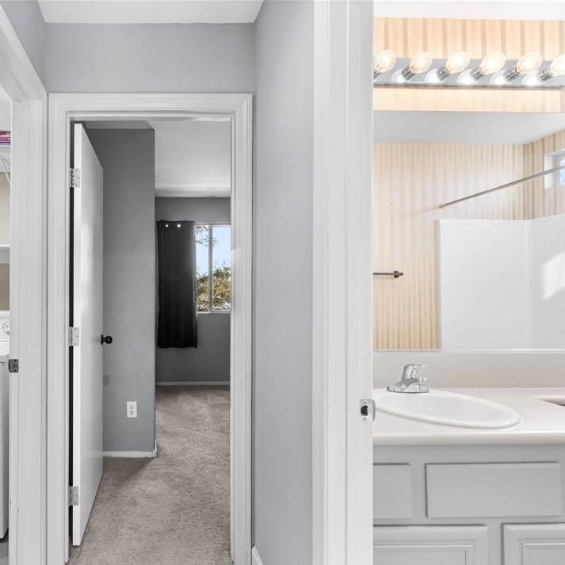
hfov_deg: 66.3
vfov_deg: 69.6
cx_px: 158
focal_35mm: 22
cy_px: 286
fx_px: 406
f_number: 8
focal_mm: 17
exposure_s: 1/10
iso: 400
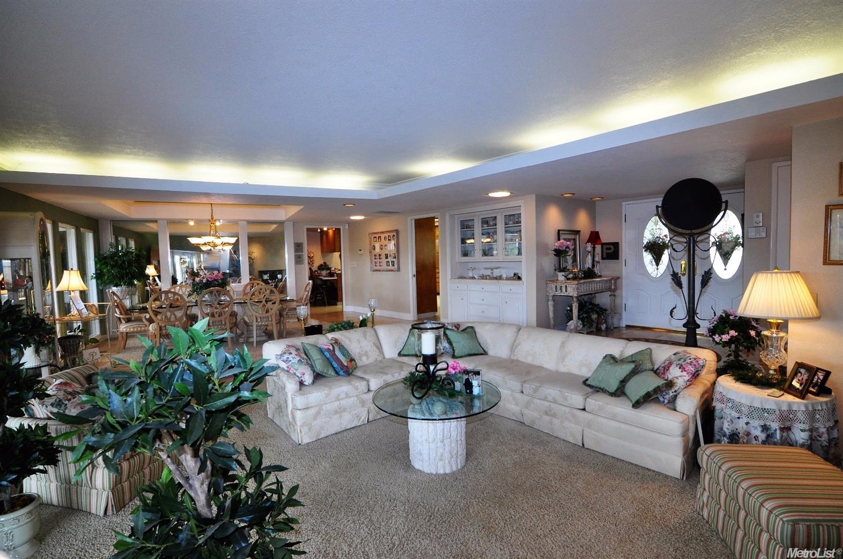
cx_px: 422
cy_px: 280
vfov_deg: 71.9
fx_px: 386
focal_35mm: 16
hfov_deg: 95.1
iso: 800
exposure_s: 1/25
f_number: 7.1
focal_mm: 11
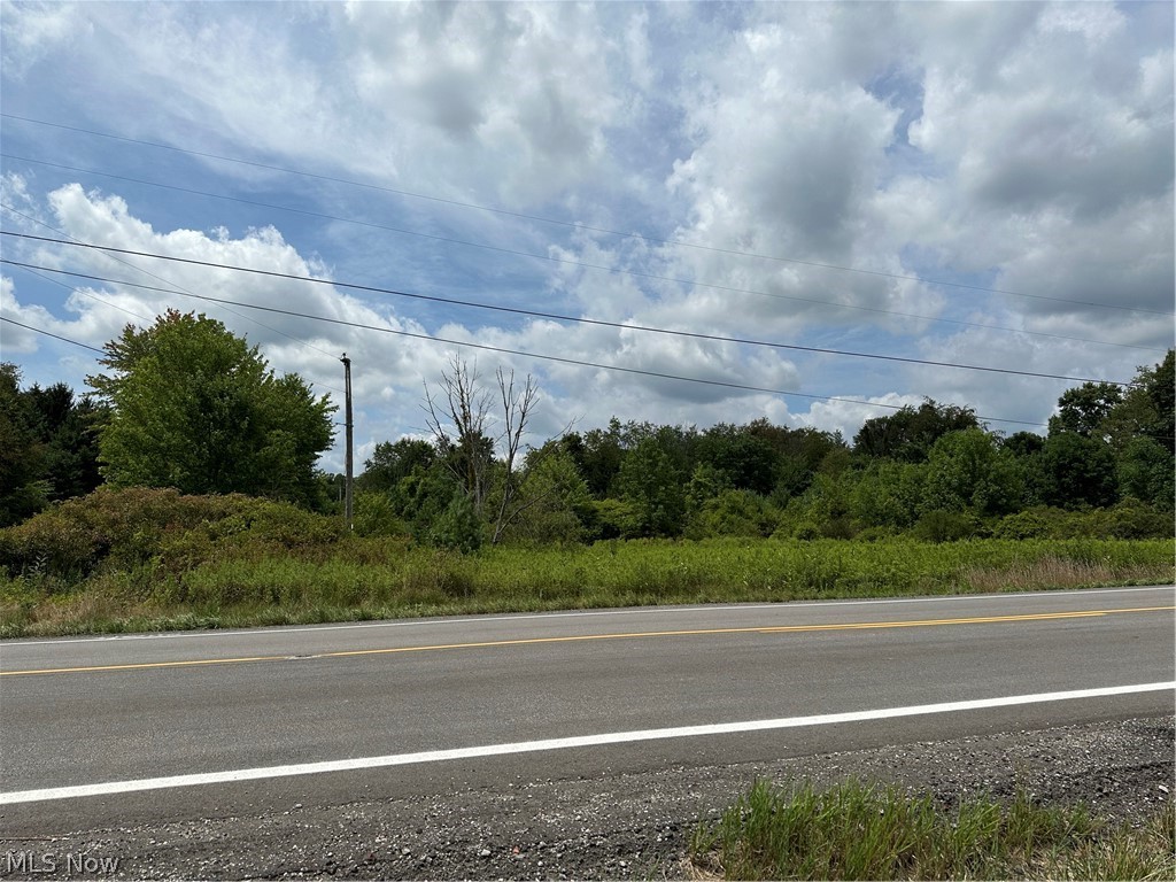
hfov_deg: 71.6
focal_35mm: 24
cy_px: 441
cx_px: 588
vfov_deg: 56.8
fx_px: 815
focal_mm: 6.86
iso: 80
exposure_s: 1/9709
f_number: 1.78
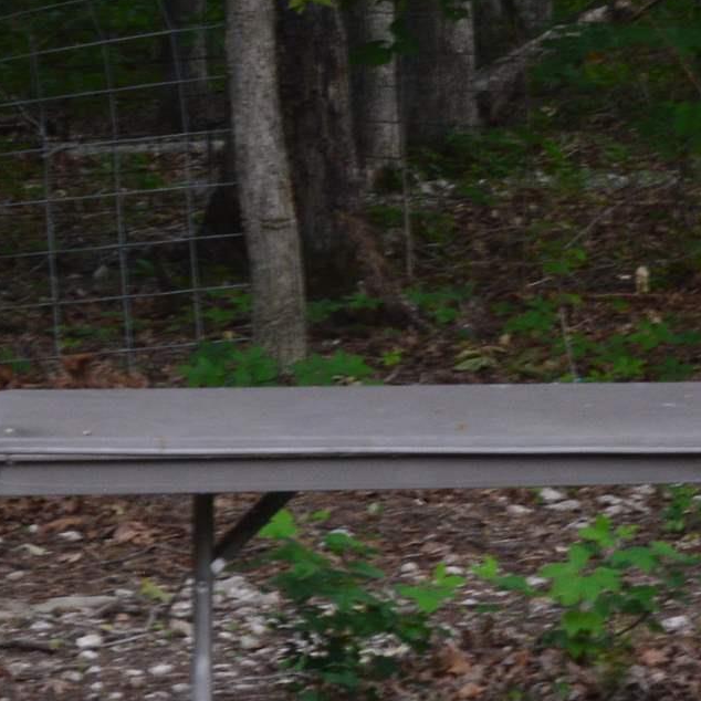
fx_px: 5934
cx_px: 614
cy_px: -258
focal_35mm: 259
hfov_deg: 6.7
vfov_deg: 6.7
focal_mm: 42
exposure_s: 1/50
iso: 400
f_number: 8
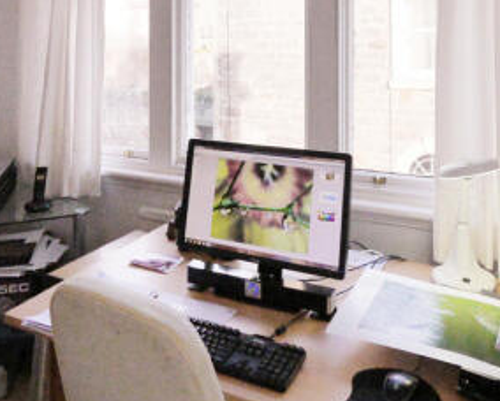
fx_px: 474
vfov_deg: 45.7
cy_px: 170
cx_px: 267
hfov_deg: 55.6
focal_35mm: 32
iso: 1600
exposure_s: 1/1000
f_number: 4
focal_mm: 8
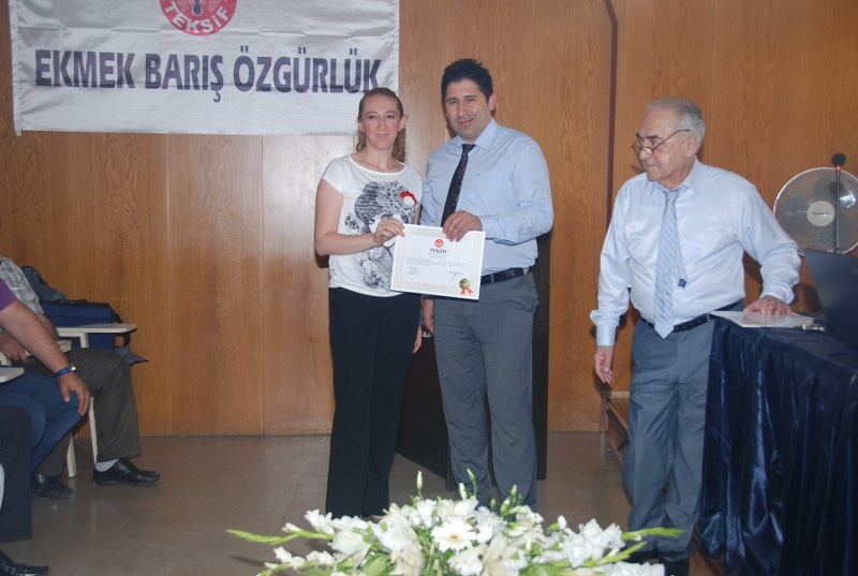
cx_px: 429
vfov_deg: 32.0
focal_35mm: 42
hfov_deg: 46.3
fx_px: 1003
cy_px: 288
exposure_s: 1/60
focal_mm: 28
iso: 200
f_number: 4
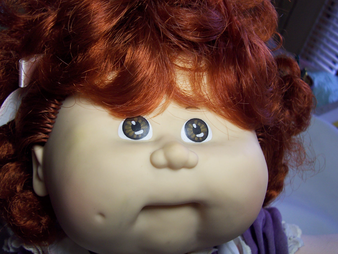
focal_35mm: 37
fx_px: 361
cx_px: 169
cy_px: 127
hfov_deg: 50.1
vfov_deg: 38.7
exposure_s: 1/45
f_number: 2.8
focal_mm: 5.6
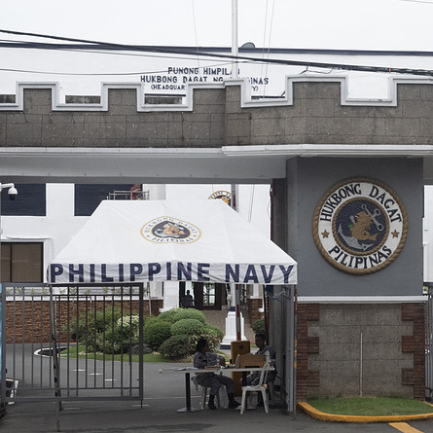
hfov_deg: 15.8
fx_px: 1557
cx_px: 303
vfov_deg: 15.8
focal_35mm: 110
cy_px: 225
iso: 3600
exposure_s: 1/640
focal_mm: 70
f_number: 5.6
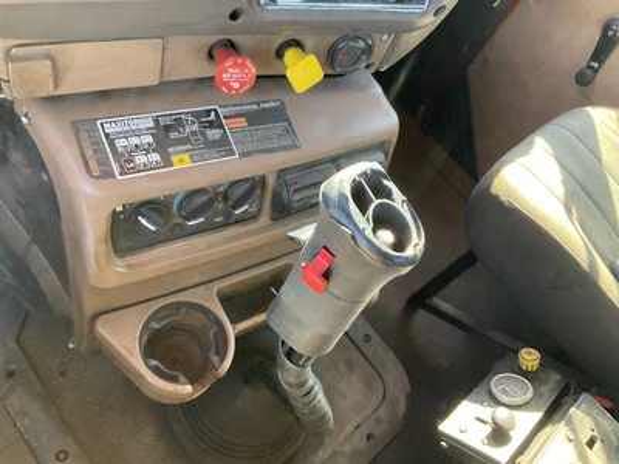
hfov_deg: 61.7
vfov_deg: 48.2
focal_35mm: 29
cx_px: 310
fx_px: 519
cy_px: 232
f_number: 1.8
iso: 80
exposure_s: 1/60
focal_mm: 3
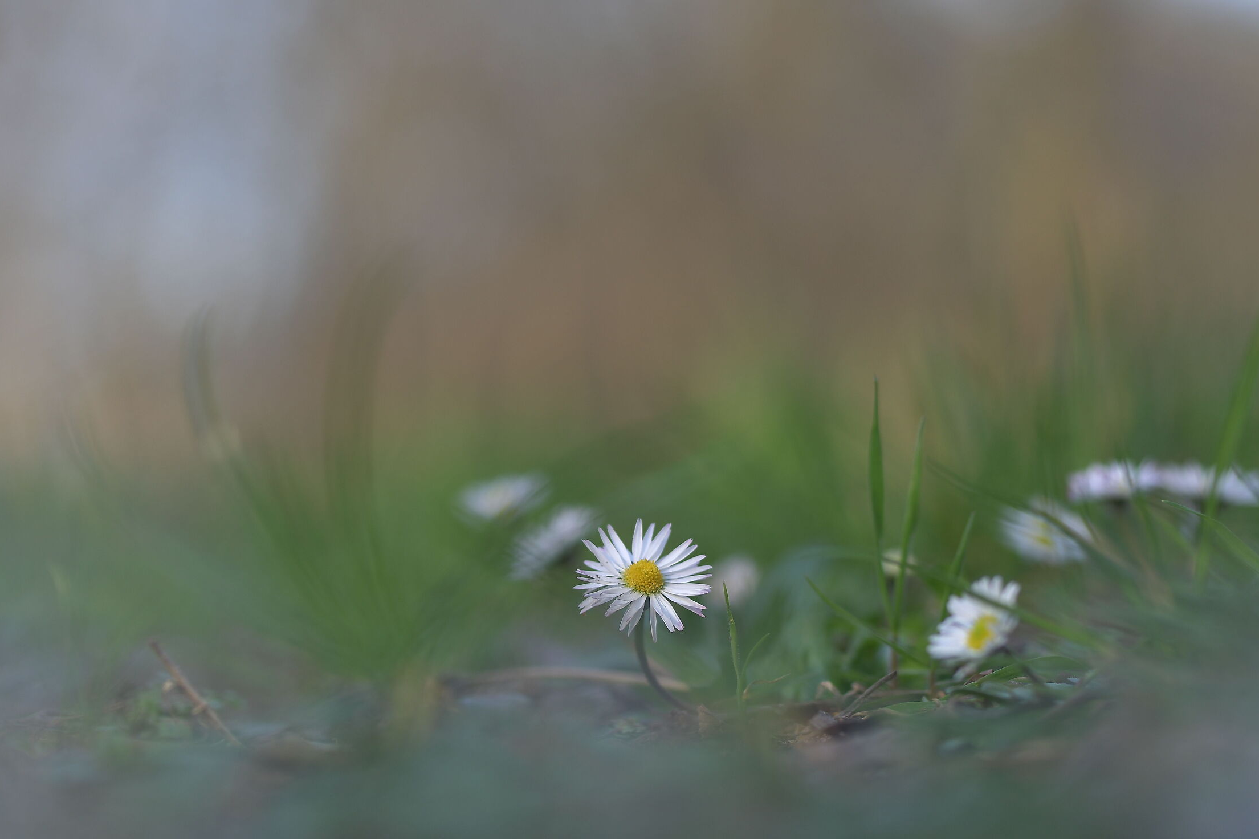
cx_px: 617
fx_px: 4825
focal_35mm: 138
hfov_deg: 14.9
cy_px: 438
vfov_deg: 9.9
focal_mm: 85
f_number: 2.2
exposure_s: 1/640
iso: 100
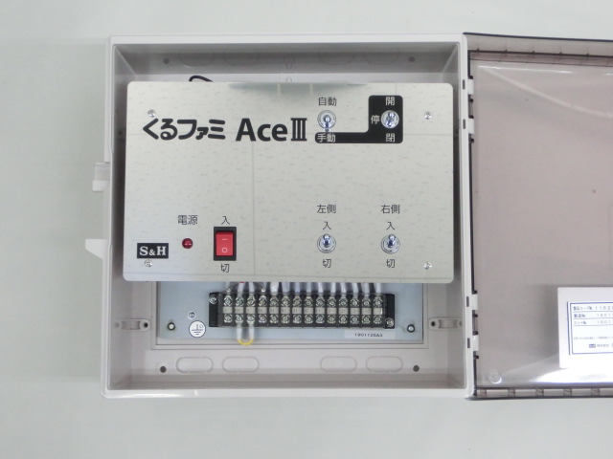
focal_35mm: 57
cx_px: 306
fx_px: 1009
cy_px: 230
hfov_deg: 33.8
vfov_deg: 25.7
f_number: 4.5
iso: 640
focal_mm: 10.11
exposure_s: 1/125
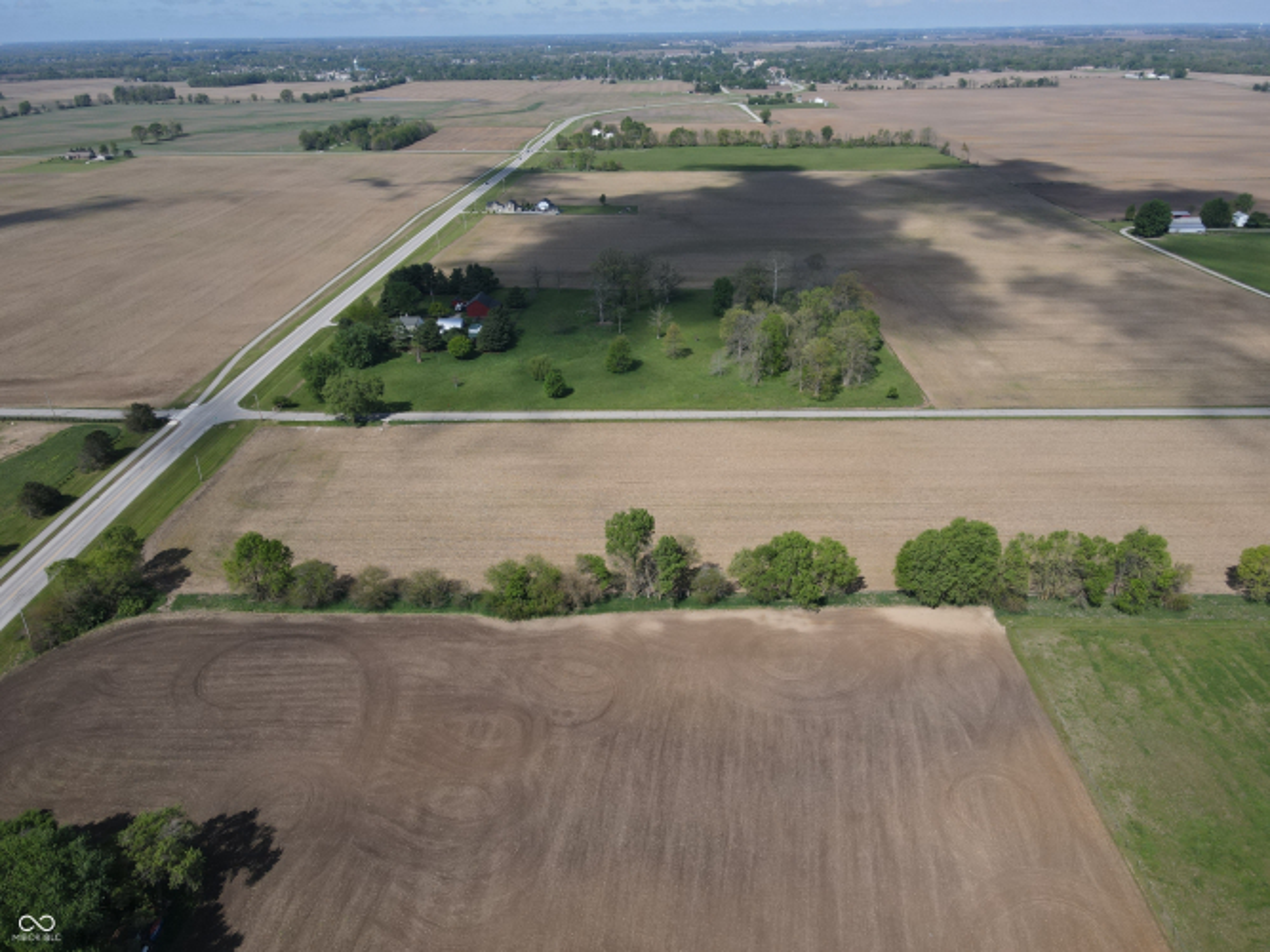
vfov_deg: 56.8
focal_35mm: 24
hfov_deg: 71.6
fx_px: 880
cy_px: 476
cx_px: 635
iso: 100
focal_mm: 4.5
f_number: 2.8
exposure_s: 1/800
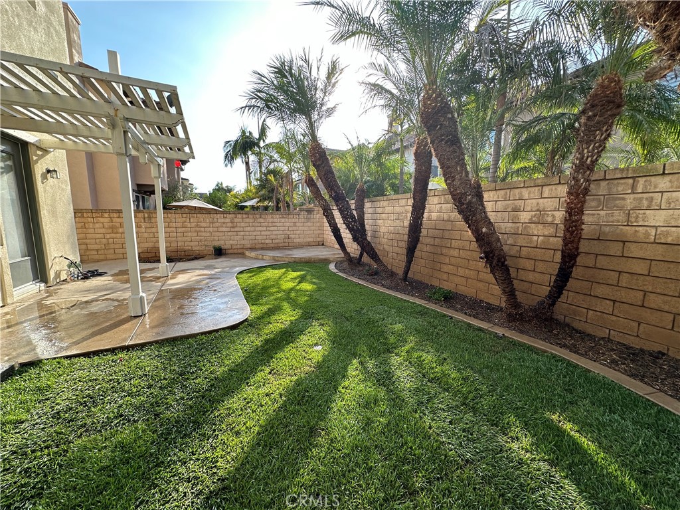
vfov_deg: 85.7
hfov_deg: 102.1
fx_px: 275
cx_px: 340
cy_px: 255
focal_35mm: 14
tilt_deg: -7.1
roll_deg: -0.5
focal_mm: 2.22
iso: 40
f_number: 2.2
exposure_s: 1/361
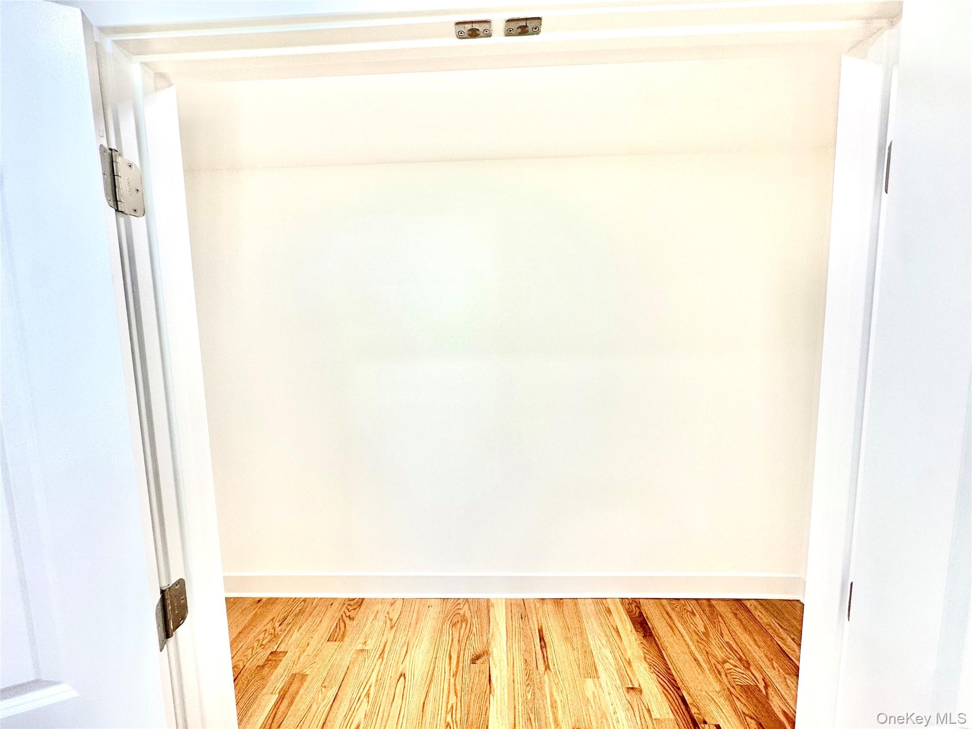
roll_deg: +1.0
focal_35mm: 14
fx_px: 393
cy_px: 364
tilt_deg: -6.1
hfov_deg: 102.1
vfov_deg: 85.7
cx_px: 486
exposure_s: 1/120
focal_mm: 2.22
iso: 100
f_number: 2.2
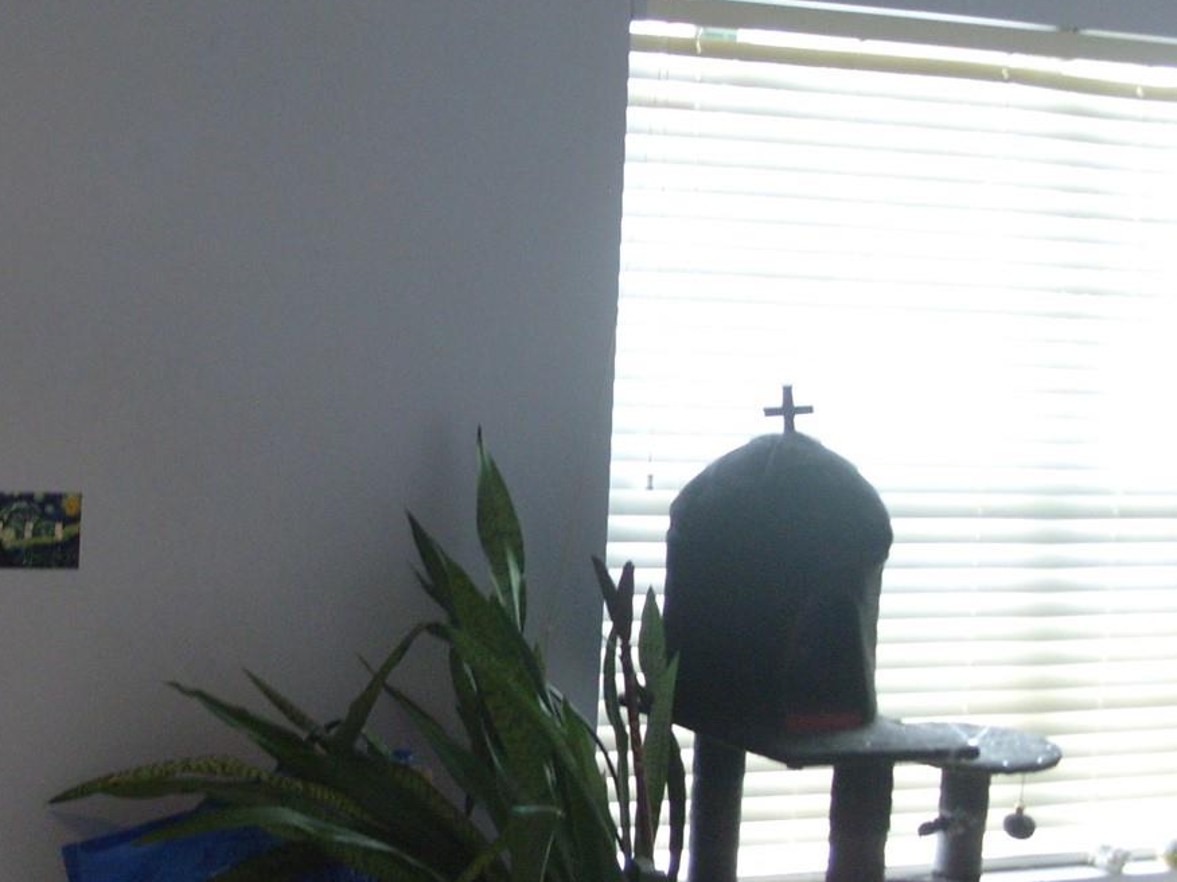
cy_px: 487
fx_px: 2176
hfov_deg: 29.6
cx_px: 238
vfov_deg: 22.9
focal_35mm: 64
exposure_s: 1/45
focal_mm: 7.8
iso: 200
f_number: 2.8
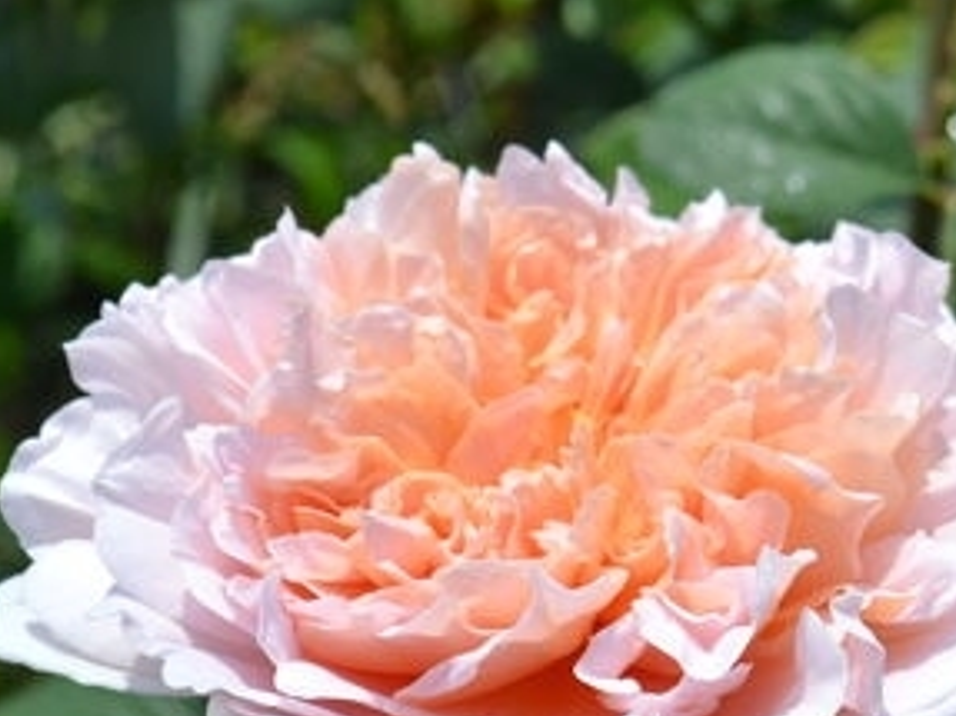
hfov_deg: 8.9
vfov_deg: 6.7
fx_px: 6110
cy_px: 614
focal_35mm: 221
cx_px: 756
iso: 100
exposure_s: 1/250
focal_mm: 55
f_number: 8
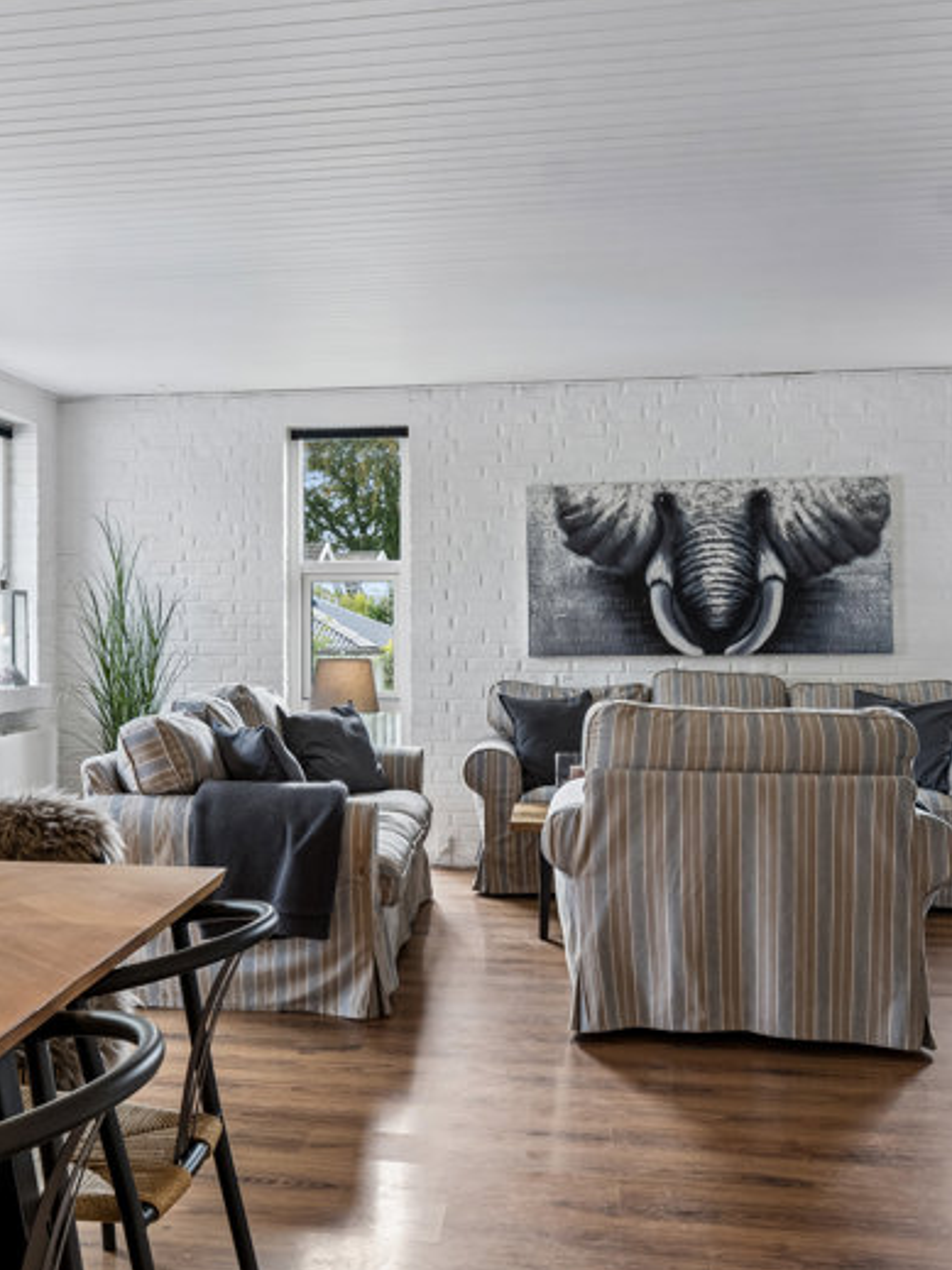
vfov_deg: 45.7
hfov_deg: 34.3
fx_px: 1508
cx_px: 232
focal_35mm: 41
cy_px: 645
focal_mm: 18.5
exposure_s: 1/5
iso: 200
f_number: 8
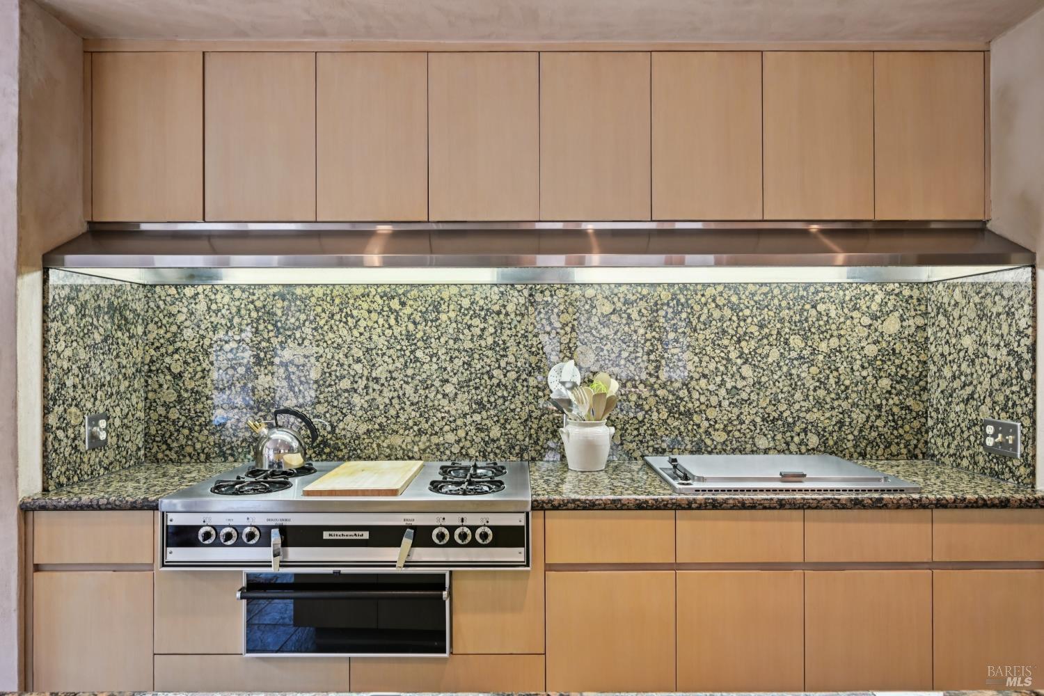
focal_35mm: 22
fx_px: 623
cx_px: 522
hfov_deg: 79.9
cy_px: 348
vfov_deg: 58.3
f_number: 9
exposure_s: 1/30
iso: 1600
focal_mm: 21.5
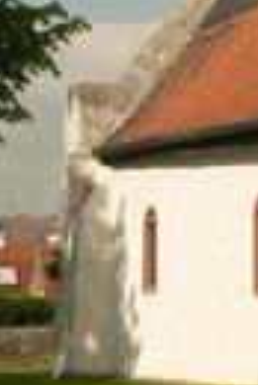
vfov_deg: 13.9
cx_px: 549
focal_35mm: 144
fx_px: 1544
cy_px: -37
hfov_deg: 8.9
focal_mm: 6
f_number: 8
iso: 400
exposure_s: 1/2000
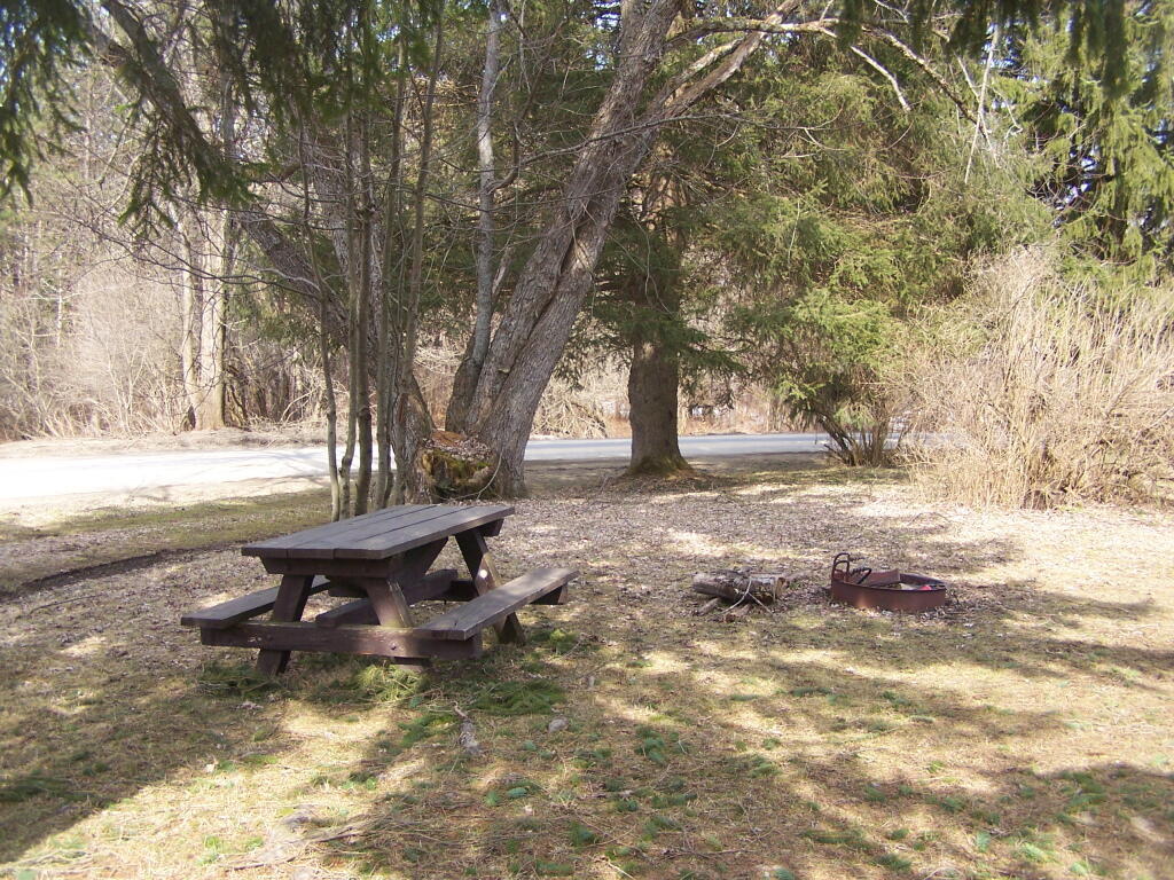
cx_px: 587
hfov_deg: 49.0
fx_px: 1289
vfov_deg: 37.7
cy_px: 440
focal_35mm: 38
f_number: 2.8
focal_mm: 6.3
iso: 80
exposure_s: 1/250
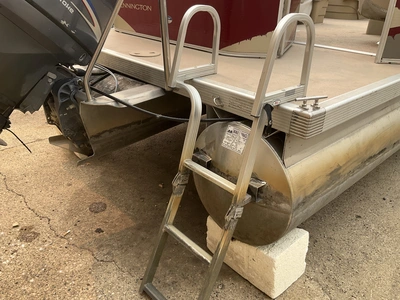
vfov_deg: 48.2
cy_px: 150
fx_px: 335
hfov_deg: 61.7
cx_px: 200
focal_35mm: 29
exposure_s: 1/545
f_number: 1.8
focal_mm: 3
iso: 25
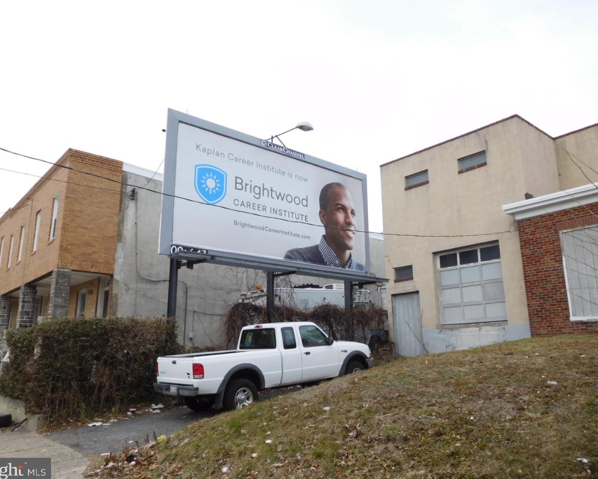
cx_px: 302
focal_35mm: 27
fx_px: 478
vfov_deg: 53.2
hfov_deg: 64.1
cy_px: 236
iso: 125
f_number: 3.4
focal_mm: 4.5
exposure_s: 1/640
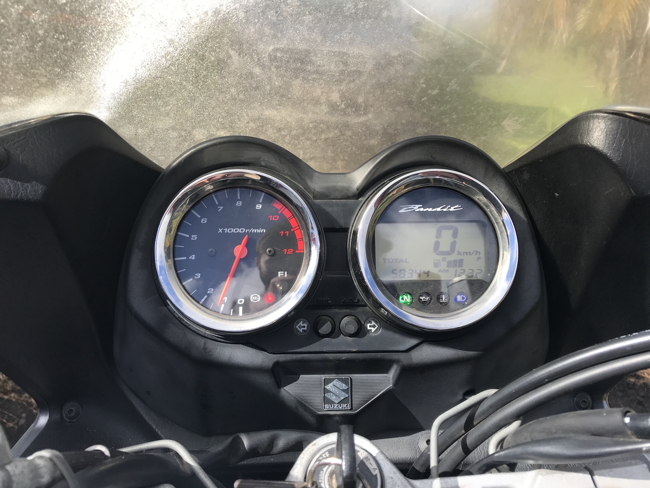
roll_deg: -1.8
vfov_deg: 49.7
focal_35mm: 28
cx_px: 325
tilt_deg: -20.3
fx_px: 526
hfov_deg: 63.4
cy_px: 244
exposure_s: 1/1168
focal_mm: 3.99
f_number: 1.8
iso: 20
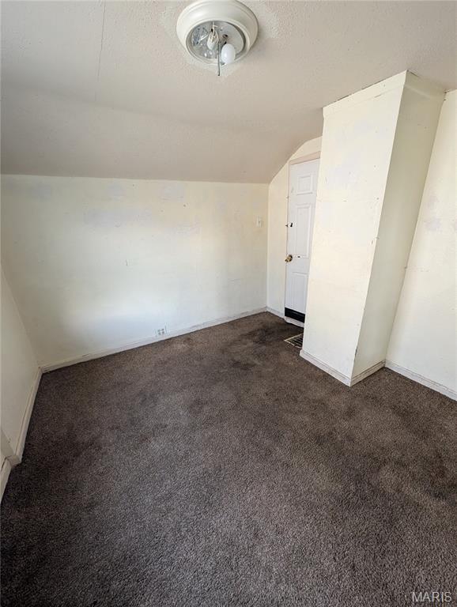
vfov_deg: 110.5
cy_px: 304
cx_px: 228
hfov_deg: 94.6
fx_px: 211
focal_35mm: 12
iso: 359
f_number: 1.7
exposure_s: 1/61.2
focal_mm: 2.02
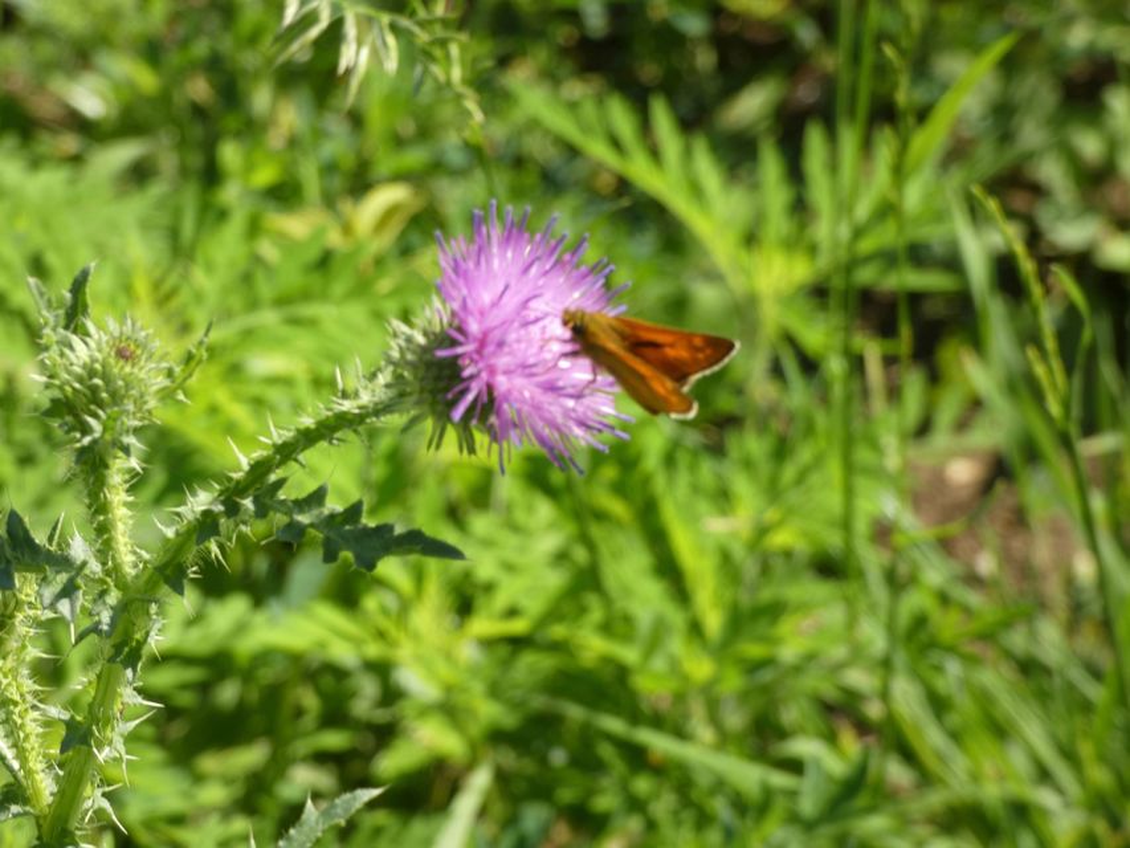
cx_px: 565
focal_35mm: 194
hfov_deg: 10.2
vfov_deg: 7.7
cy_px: 424
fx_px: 6334
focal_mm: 34.8
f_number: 5.5
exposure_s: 1/80
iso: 80
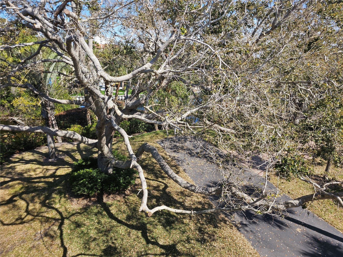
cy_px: 128
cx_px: 172
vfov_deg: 58.9
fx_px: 228
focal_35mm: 23
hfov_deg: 73.9
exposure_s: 1/235
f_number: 1.7
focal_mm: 6.3
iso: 10
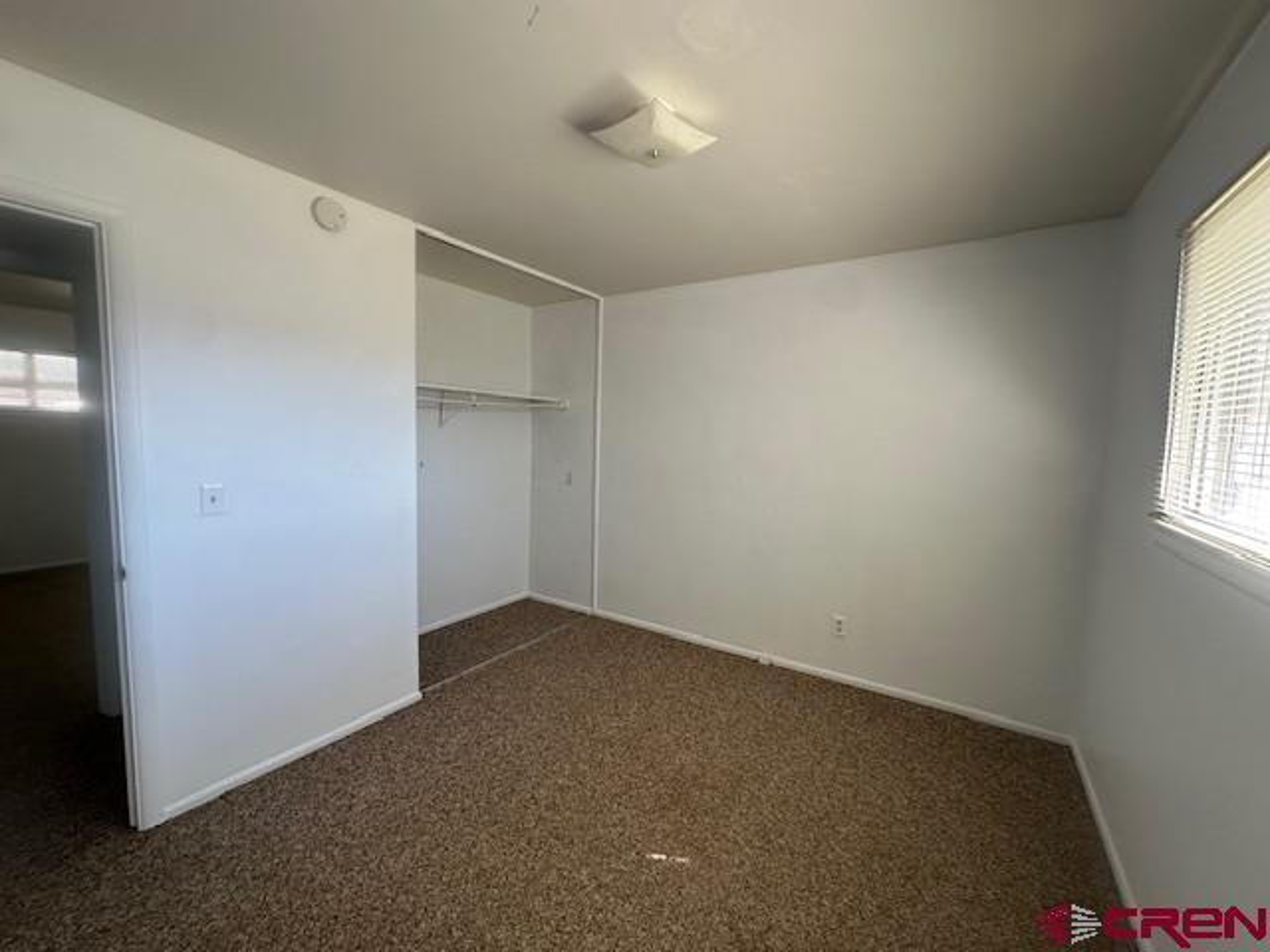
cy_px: 476
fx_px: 514
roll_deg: -0.8
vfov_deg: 85.7
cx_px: 635
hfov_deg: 102.1
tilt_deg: -3.3
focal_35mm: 14
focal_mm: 2.22
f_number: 2.2
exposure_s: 1/99
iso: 100
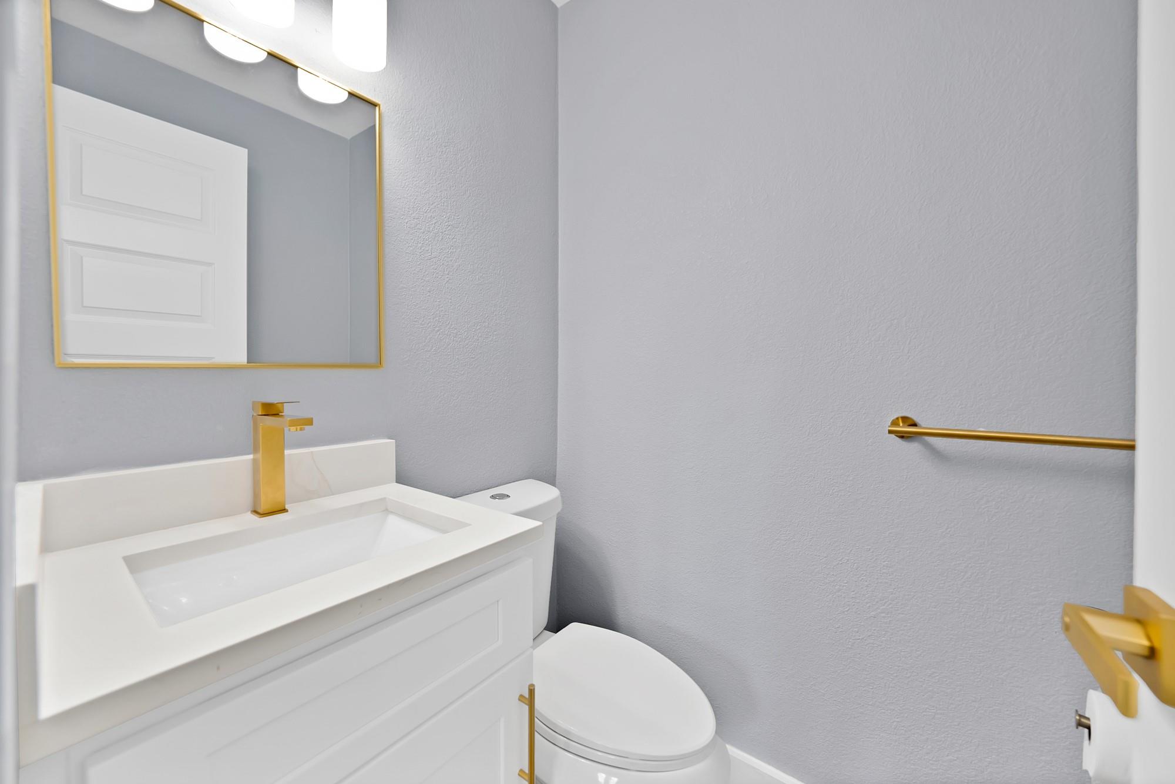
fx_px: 392
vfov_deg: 90.0
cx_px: 588
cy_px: 392
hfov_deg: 112.6
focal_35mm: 12
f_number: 5.6
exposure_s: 1/10
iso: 640
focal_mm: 12
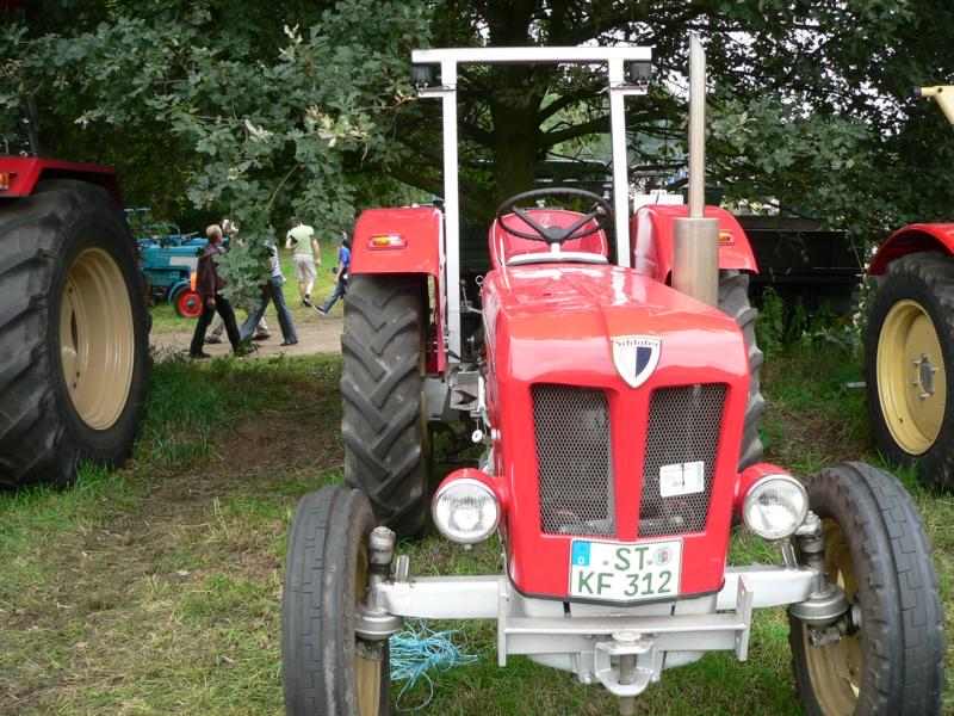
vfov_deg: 39.7
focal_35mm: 36
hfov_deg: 51.4
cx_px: 477
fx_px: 992
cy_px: 358
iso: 100
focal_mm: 6
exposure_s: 1/160
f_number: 2.8
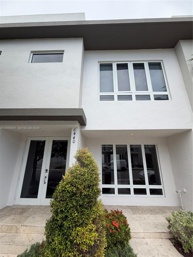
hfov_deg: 85.7
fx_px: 104
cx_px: 96
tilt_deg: +16.8
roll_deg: -1.2
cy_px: 128
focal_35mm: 14
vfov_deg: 102.1
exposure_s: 1/502
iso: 50
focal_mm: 2.22
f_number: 2.2
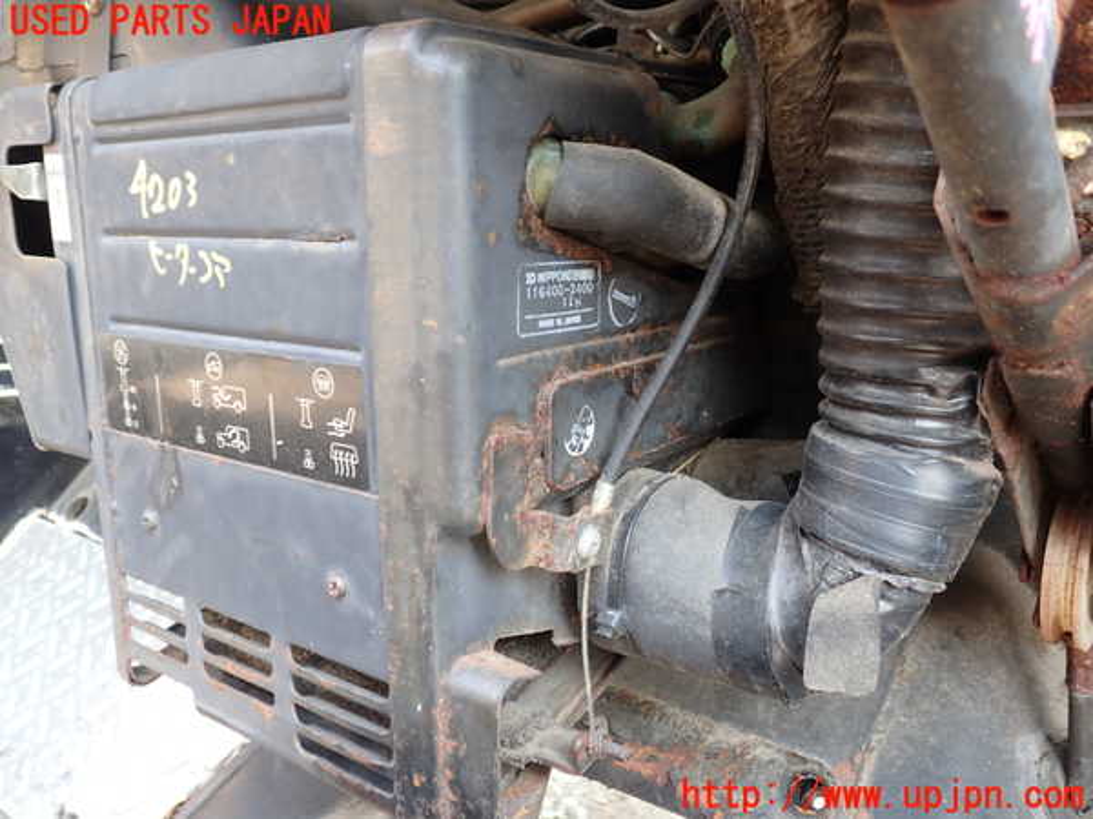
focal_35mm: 30
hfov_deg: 60.0
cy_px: 410
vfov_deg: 46.8
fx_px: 947
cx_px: 546
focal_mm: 5.4
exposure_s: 1/60
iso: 125
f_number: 2.3
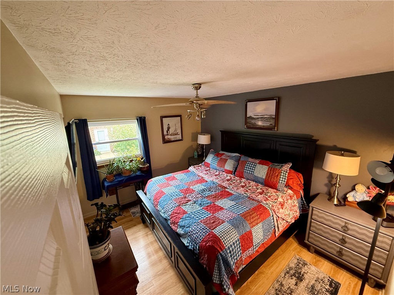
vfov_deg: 85.7
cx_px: 197
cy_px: 148
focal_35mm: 14
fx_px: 159
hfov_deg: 102.1
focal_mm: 2.22
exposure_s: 1/60
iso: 320
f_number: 2.2
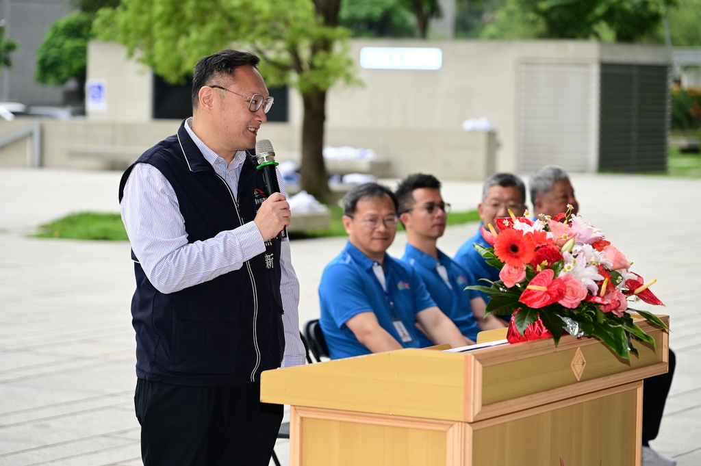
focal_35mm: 110
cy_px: 233
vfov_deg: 12.4
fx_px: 2140
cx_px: 350
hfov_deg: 18.6
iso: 1000
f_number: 4
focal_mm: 110
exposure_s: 1/1600
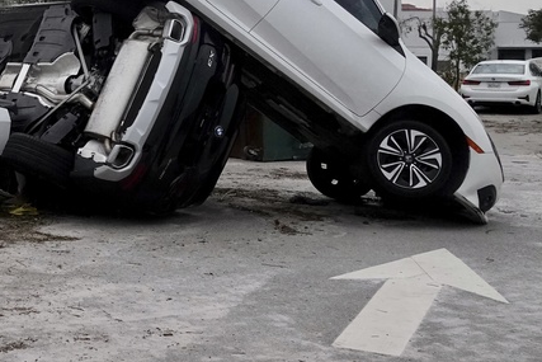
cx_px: -85
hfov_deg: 29.4
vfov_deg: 22.3
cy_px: 60
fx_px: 904
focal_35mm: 60
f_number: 4
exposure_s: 1/800
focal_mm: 9.3
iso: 1250
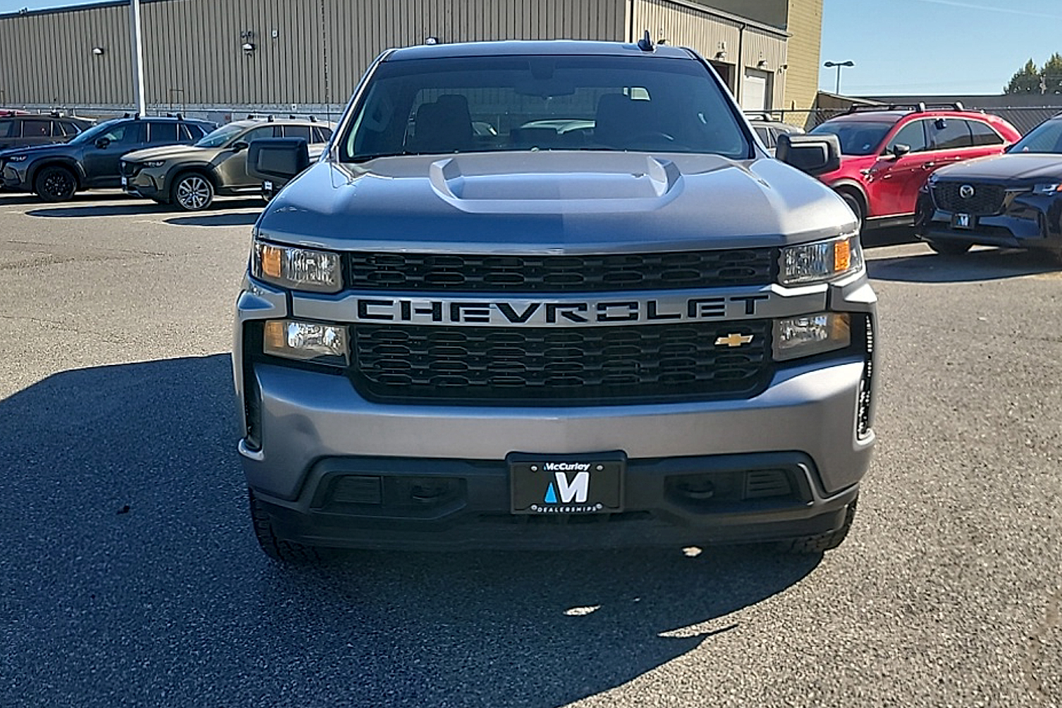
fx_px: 826
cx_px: 532
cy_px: 352
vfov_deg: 46.4
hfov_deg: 65.5
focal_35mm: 28
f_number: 1.8
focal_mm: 5.4
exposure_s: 1/1444
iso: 50
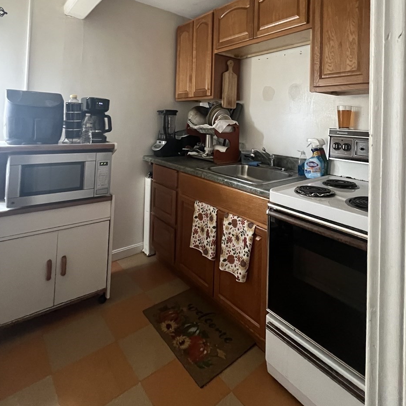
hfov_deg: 77.4
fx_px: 252
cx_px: 226
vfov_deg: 73.5
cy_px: 114
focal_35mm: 19
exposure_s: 1/60
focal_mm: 1.57
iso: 1000
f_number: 1.8
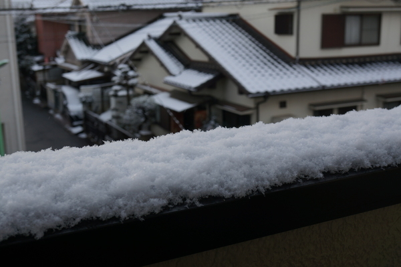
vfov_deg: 29.8
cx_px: 200
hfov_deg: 43.6
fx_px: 501
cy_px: 134
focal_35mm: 45
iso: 100
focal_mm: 30
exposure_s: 1/100
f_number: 6.3
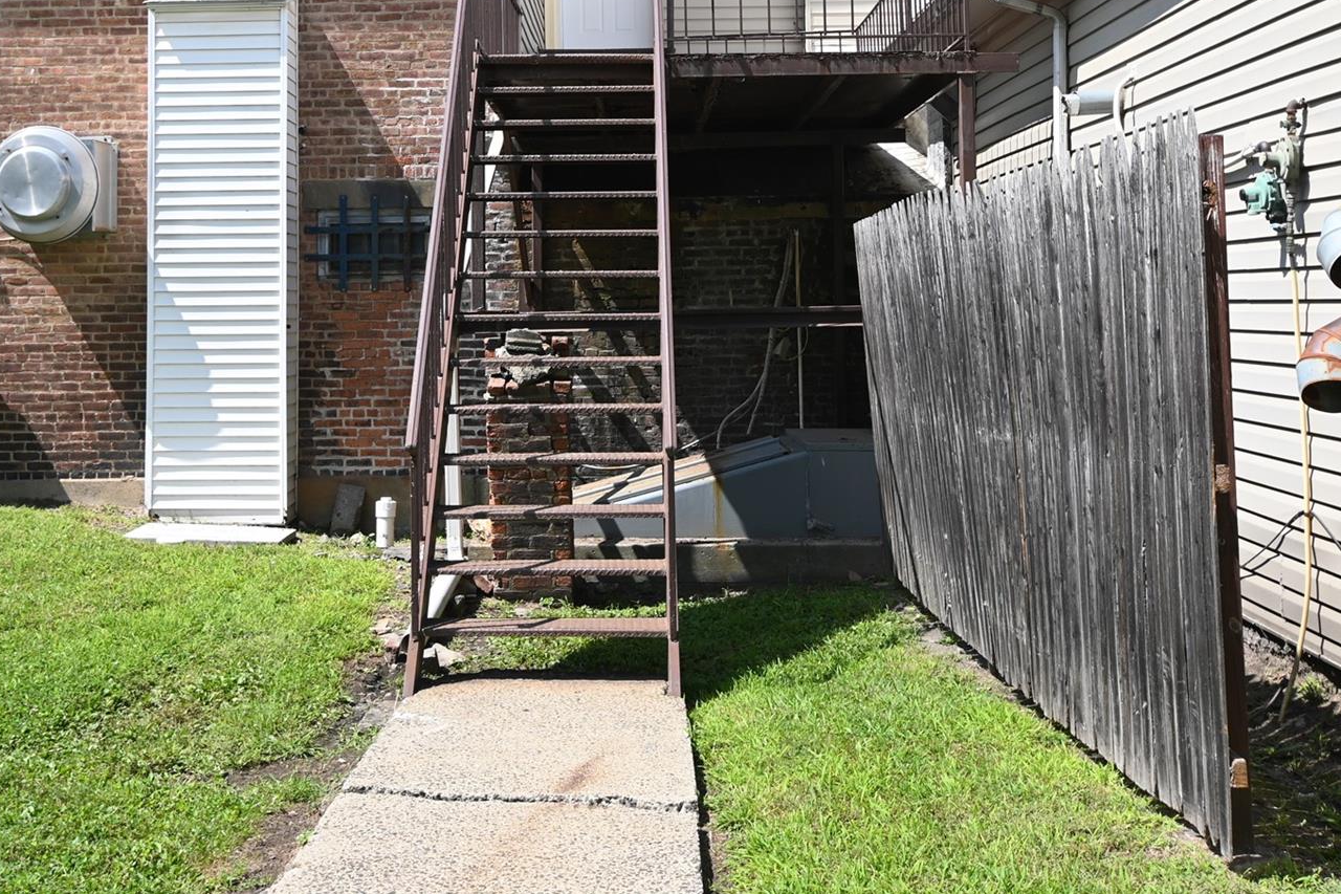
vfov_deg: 27.5
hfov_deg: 41.0
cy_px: 181
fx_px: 1788
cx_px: 545
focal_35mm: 48
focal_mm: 20
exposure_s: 1/320
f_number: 6.3
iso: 100
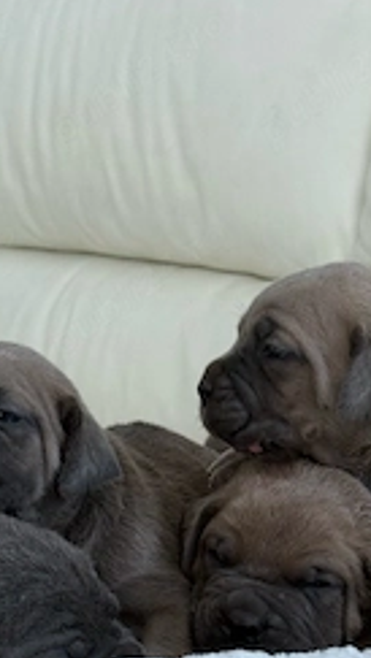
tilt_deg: -7.5
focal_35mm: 86
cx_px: 192
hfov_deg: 14.1
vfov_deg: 24.7
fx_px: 1501
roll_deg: -0.4
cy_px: 322
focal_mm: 6.76
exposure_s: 1/60
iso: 100
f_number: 1.78
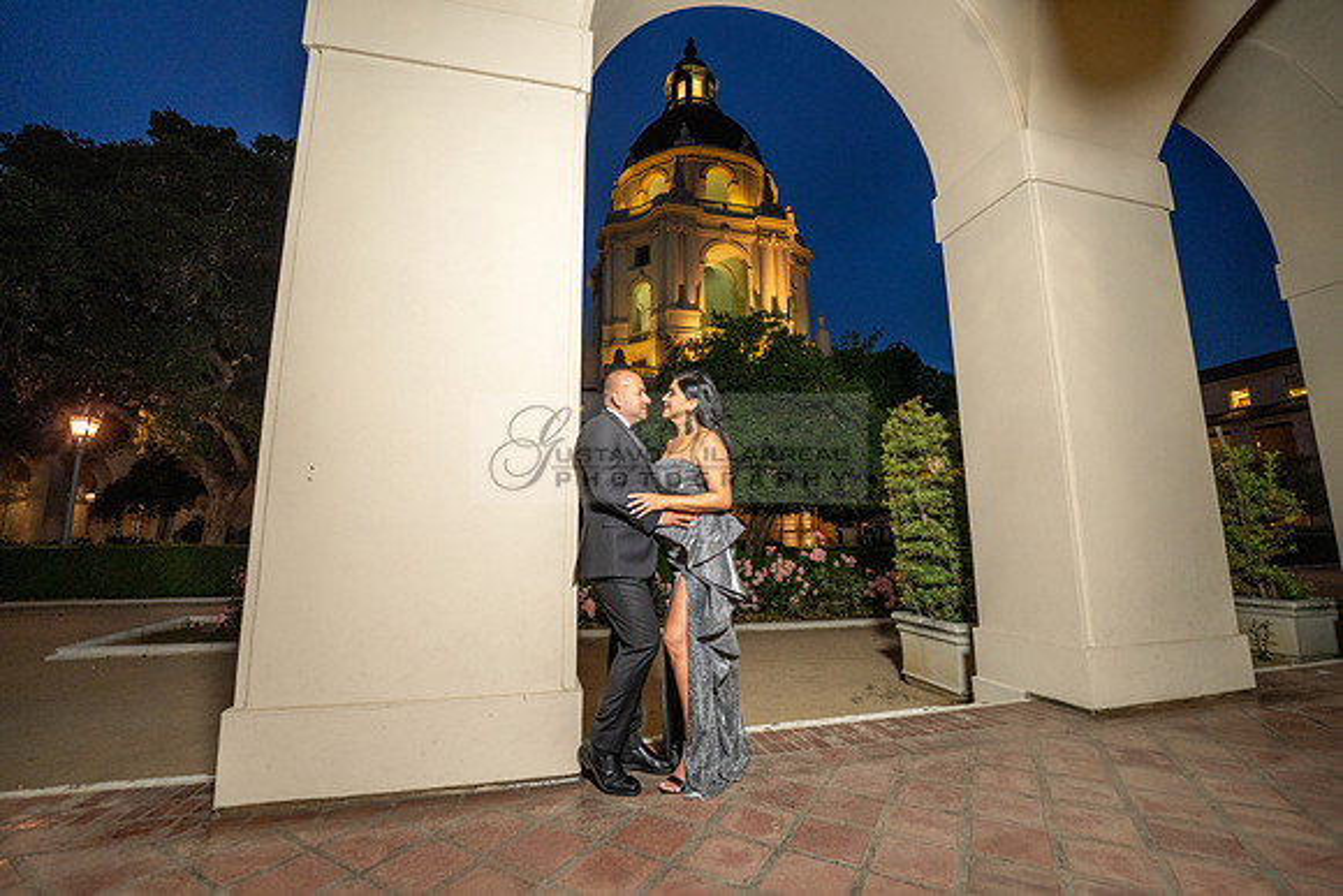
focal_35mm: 14
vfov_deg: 81.2
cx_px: 672
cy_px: 448
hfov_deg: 104.2
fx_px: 523
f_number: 2.8
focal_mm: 14
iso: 800
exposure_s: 1/160
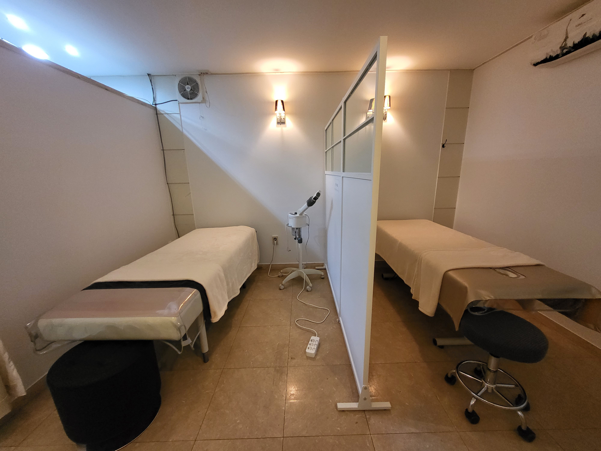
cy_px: 226
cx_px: 300
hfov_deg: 106.2
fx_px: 226
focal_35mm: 13
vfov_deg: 89.9
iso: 400
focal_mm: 1.74
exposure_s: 1/59
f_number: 2.2
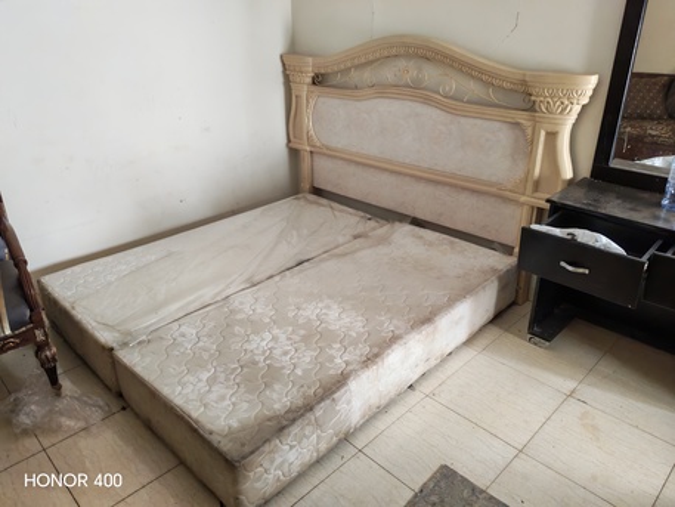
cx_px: 338
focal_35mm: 27
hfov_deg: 65.3
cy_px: 254
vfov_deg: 51.4
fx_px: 527
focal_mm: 6.12
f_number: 1.9
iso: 3278
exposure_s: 1/33.3
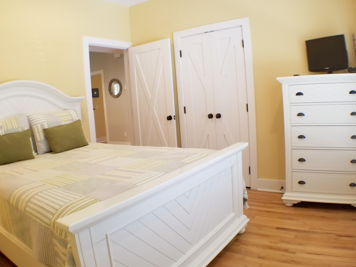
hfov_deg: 67.3
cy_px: 134
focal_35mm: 26
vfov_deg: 53.1
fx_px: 267
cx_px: 178
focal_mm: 4.25
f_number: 1.7
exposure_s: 1/30
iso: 160
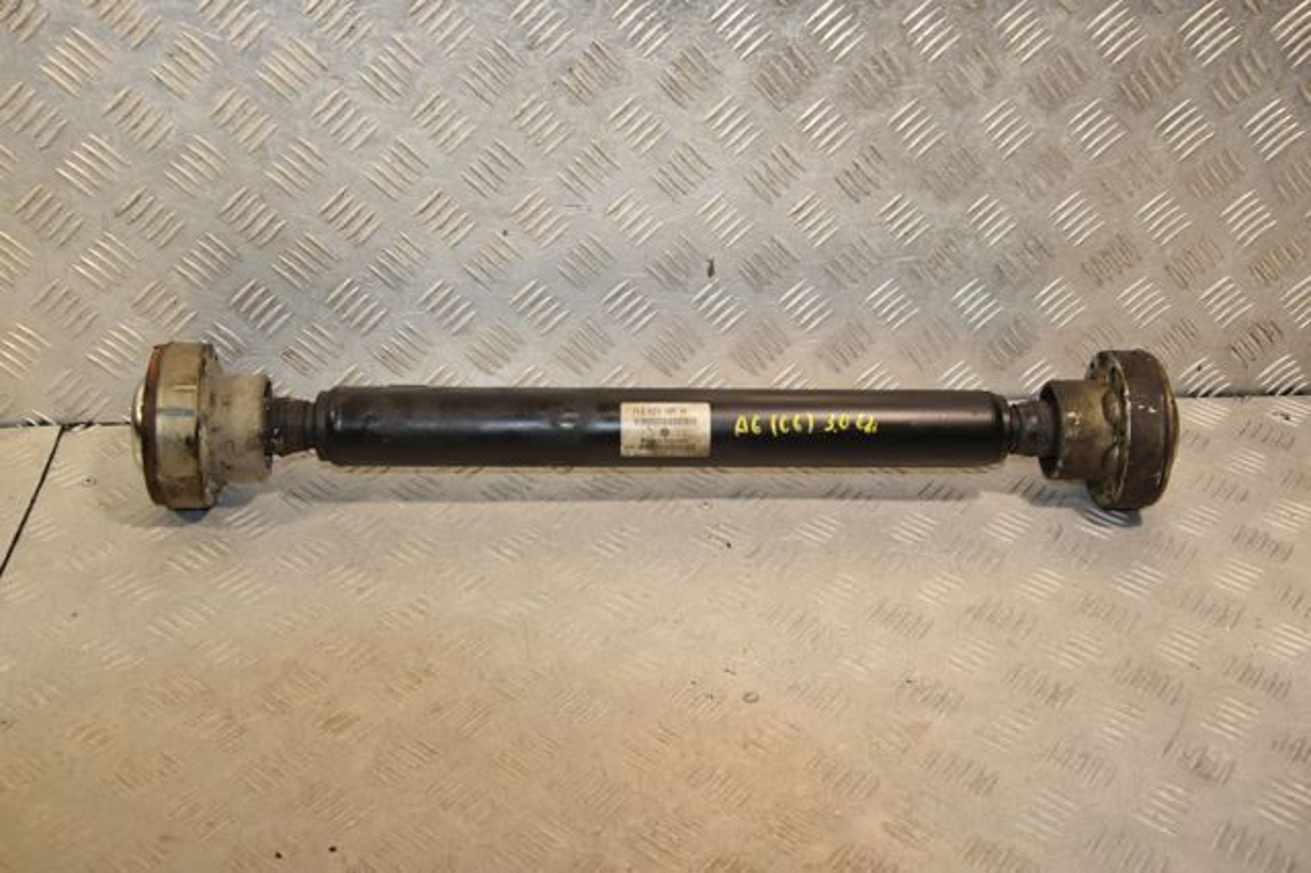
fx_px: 1529
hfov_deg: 46.4
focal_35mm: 42
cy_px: 436
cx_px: 656
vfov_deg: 31.9
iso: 800
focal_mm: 28
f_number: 8
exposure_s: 1/200
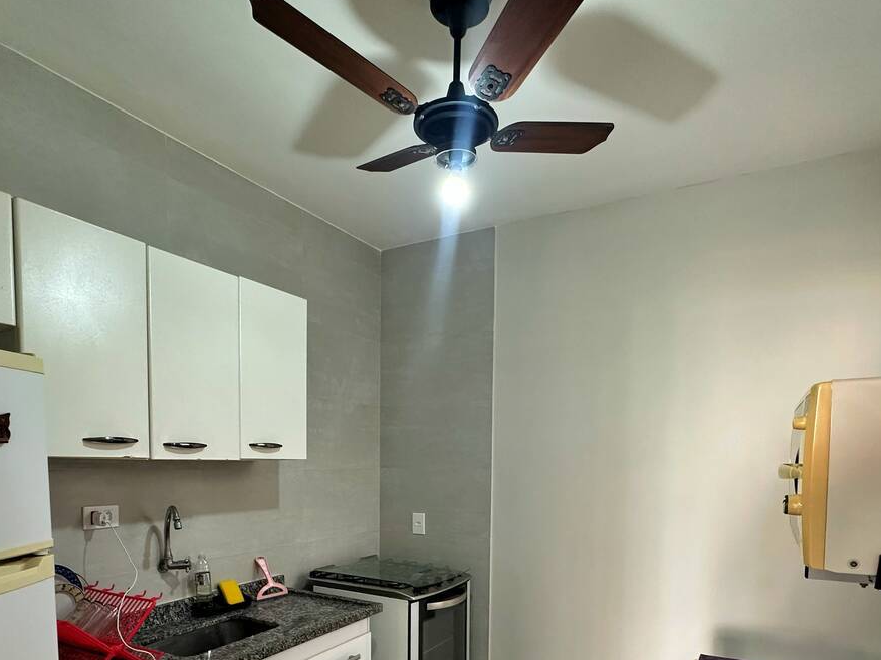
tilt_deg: -4.0
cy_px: 503
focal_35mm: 23
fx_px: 585
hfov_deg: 73.9
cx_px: 429
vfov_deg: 55.7
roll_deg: -0.2
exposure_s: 1/60
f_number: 2.2
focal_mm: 2.22
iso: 200
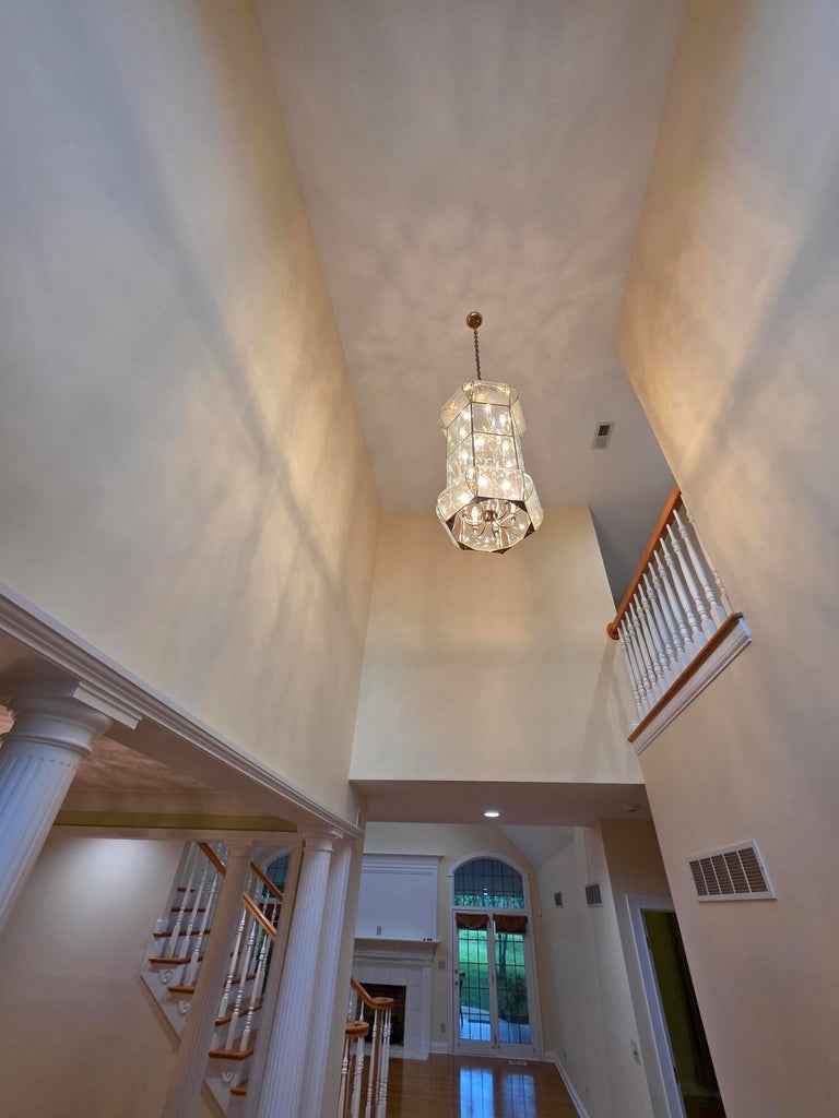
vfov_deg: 106.2
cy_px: 559
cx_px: 420
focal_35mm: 13
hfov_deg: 89.9
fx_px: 420
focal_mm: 2.2
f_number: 1.9
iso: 125
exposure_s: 1/120
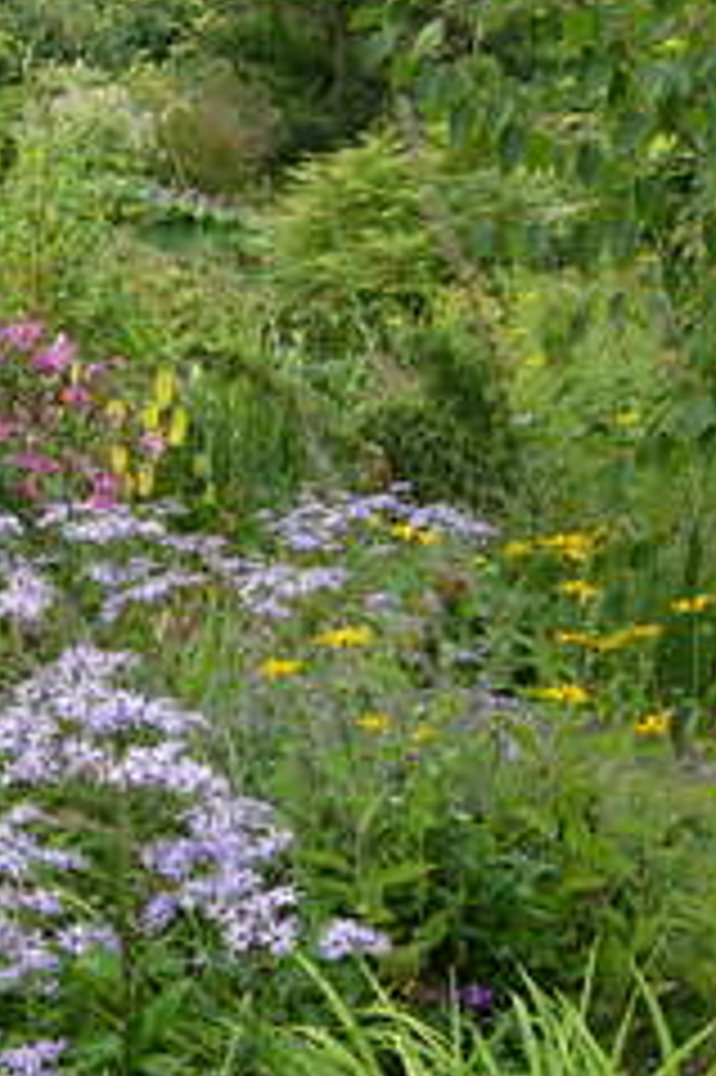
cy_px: 639
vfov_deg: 29.2
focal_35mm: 69
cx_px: -104
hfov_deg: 18.8
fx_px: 2061
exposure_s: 1/132
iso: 50
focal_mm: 7.5
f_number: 4.3
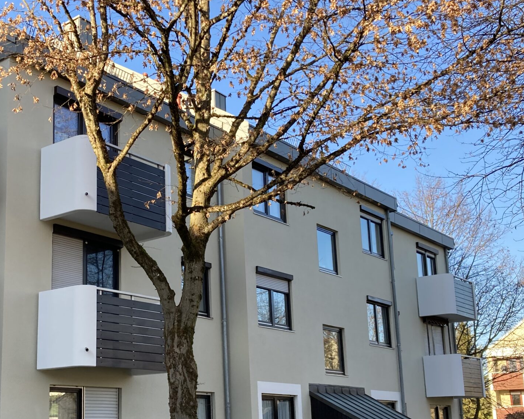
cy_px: 277
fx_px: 760
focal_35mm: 49
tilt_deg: +11.9
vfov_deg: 30.6
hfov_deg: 37.5
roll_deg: -0.1
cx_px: 160
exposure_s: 1/271
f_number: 1.8
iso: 20
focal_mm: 3.99
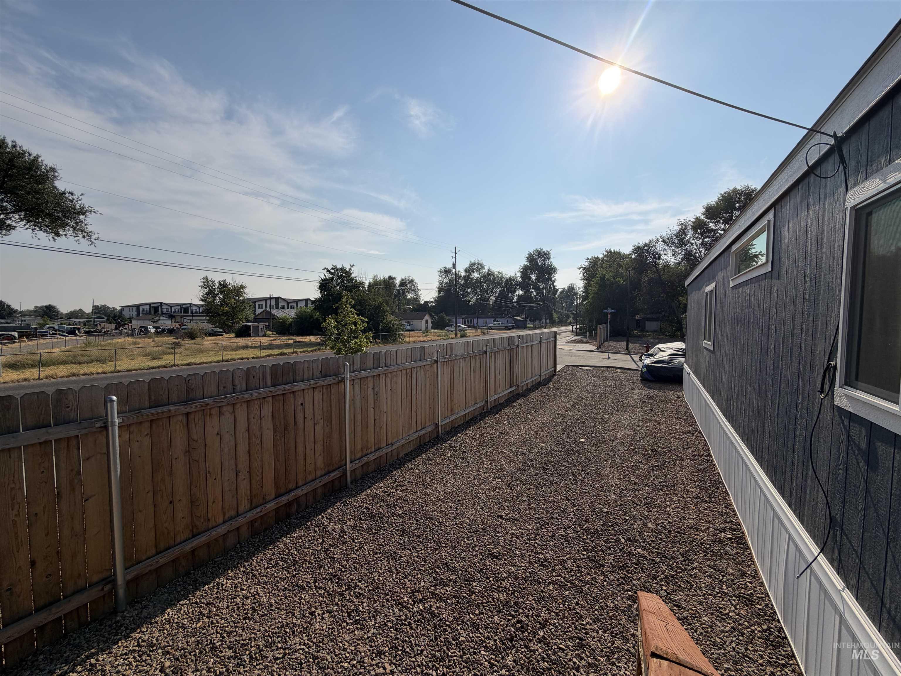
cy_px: 338
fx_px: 364
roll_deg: +0.1
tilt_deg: -3.4
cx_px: 450
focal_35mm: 14
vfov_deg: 85.7
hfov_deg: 102.1
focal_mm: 2.22
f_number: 2.2
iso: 20
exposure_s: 1/1961
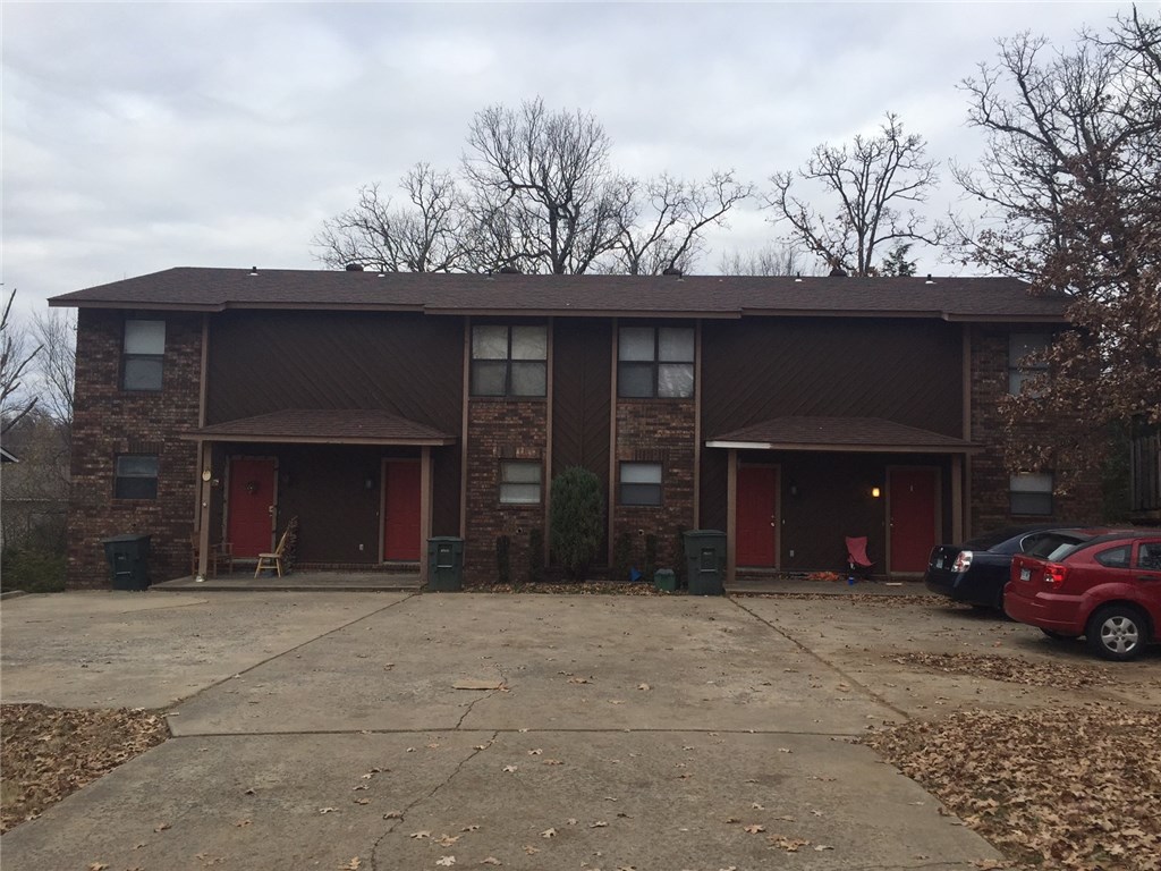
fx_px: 973
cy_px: 436
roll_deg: -2.3
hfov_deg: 61.7
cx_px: 580
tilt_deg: +2.6
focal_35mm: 29
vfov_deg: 48.2
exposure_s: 1/746
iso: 32
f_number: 2.2
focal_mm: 4.15
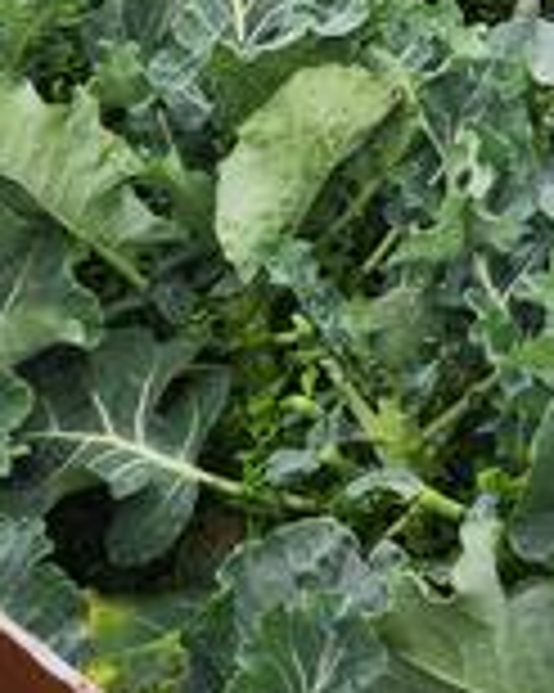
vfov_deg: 16.4
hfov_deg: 13.7
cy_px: -475
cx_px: 955
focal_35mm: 102
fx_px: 2093
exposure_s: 1/210
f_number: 1.8
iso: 12
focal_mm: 6.4
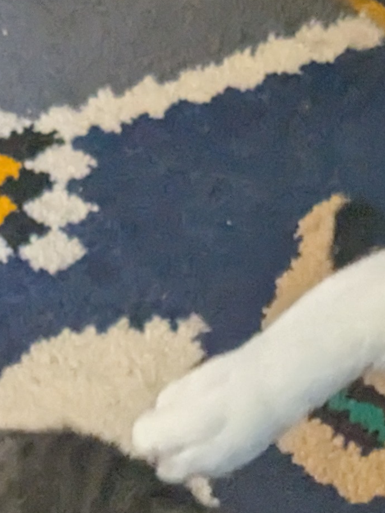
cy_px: 840
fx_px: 1765
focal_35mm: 119
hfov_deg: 12.4
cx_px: 309
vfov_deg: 15.0
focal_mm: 4.38
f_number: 1.73
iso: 1752
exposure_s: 1/120
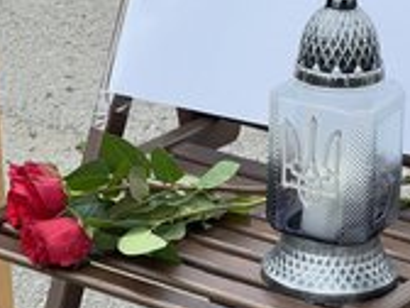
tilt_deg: -22.4
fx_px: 2167
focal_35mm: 183
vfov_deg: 8.1
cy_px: 86
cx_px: 168
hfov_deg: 10.8
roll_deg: +2.3
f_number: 2.8
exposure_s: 1/99
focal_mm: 9
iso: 40
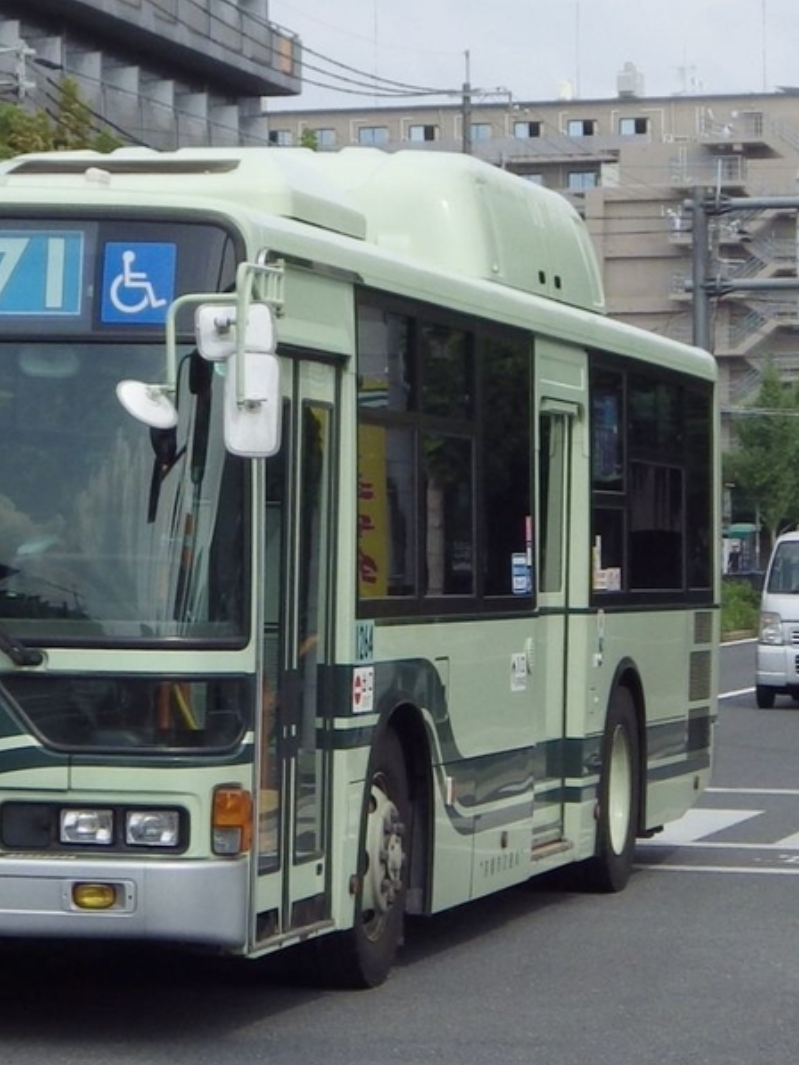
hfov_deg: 21.5
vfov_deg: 29.0
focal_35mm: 67
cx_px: 111
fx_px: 2061
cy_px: 533
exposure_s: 1/800
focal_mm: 9
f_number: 3.8
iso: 100
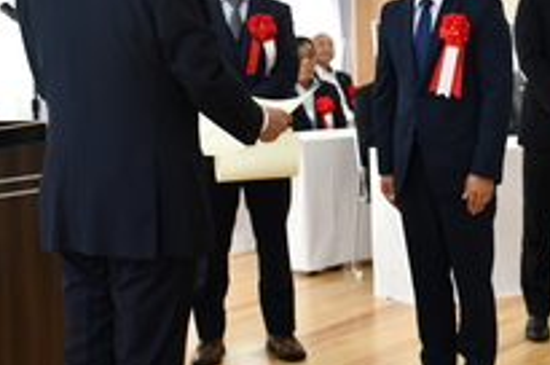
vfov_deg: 16.4
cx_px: 520
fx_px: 1266
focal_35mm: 83
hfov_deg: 23.7
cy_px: 184
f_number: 3.8
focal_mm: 23
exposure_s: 1/250
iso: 720
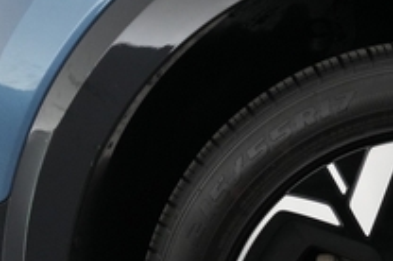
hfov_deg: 25.2
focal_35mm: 74
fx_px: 807
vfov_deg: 17.2
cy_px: 348
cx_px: 442
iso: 5000
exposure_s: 1/160
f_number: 2.8
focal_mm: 24
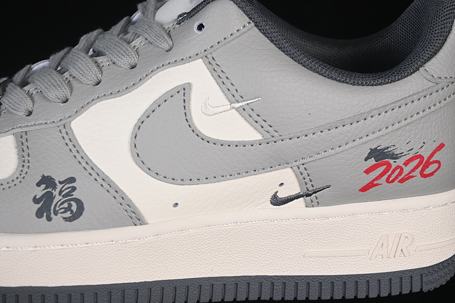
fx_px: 948
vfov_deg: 18.2
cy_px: 152
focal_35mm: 75
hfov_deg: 27.0
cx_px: 228
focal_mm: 50
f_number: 7.1
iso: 160
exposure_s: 1/80
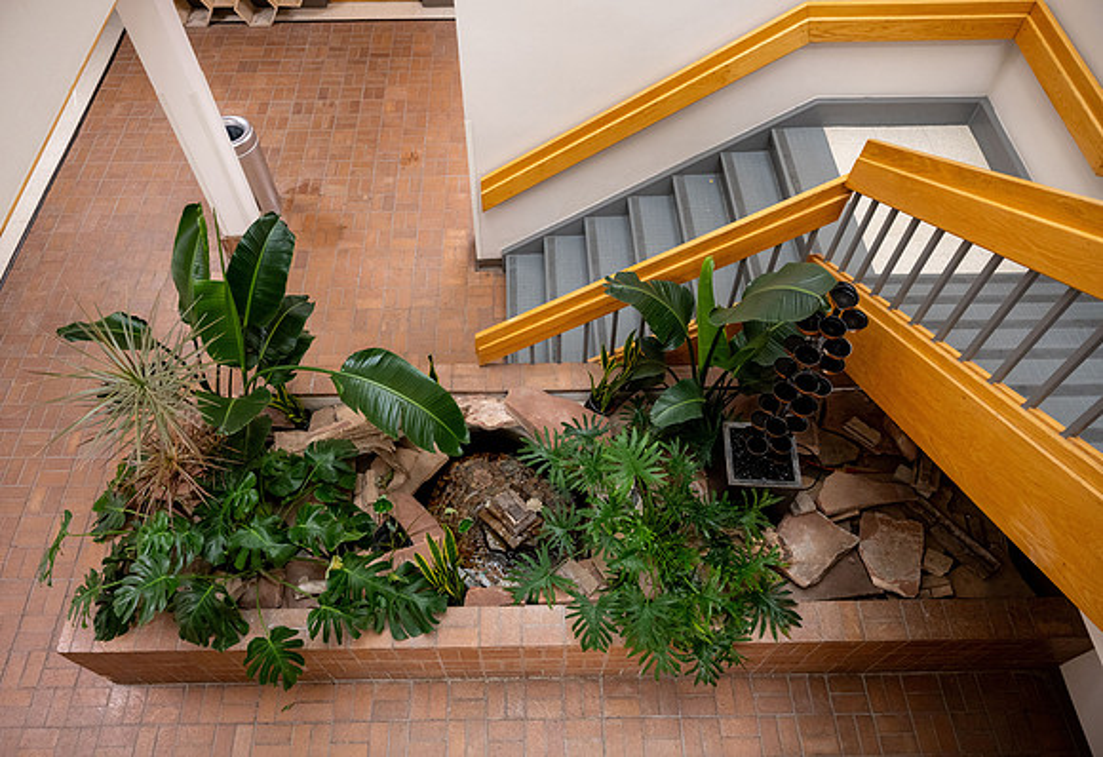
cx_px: 535
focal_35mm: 24
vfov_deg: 53.1
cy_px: 378
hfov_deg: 72.1
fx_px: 757
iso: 800
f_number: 4
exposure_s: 1/125
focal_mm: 24
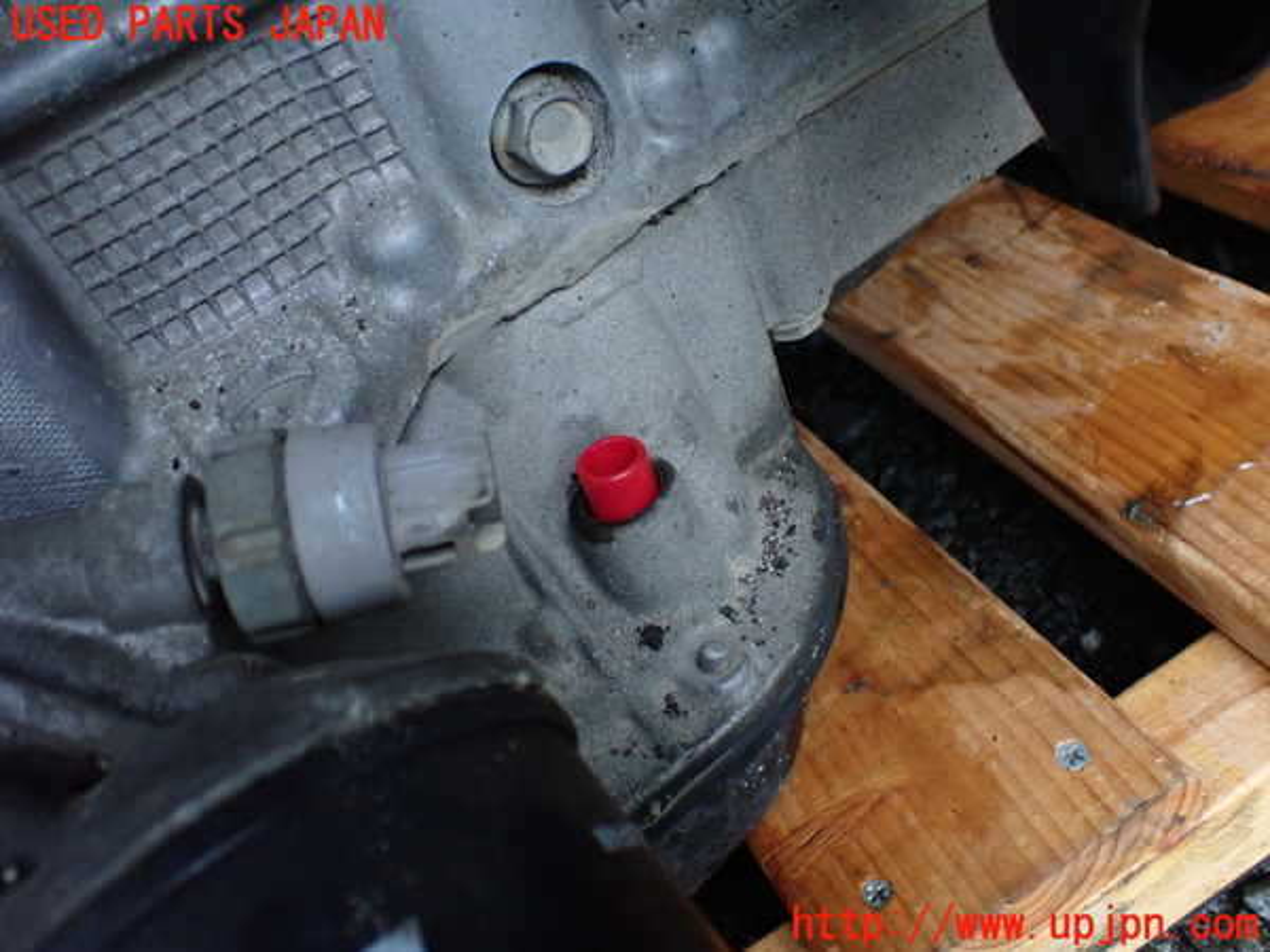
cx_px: 635
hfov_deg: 60.0
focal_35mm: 30
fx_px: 1101
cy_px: 476
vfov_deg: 46.8
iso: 800
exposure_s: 1/125
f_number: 2.3
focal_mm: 5.4
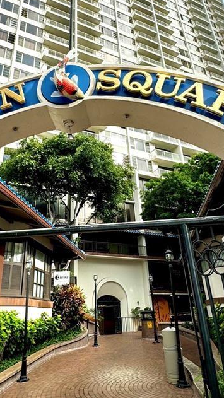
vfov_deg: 65.0
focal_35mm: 29
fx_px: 306
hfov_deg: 40.0
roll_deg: +1.3
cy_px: 147
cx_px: 88
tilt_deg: +27.9
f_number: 2.2
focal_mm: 2.22
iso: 40
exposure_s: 1/518
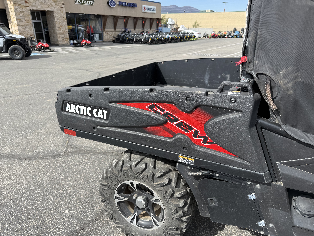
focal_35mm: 24
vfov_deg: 56.8
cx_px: 157
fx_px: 218
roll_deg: -0.4
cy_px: 118
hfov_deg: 71.6
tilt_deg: -17.5
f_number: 1.78
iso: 80
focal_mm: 6.76
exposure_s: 1/2169
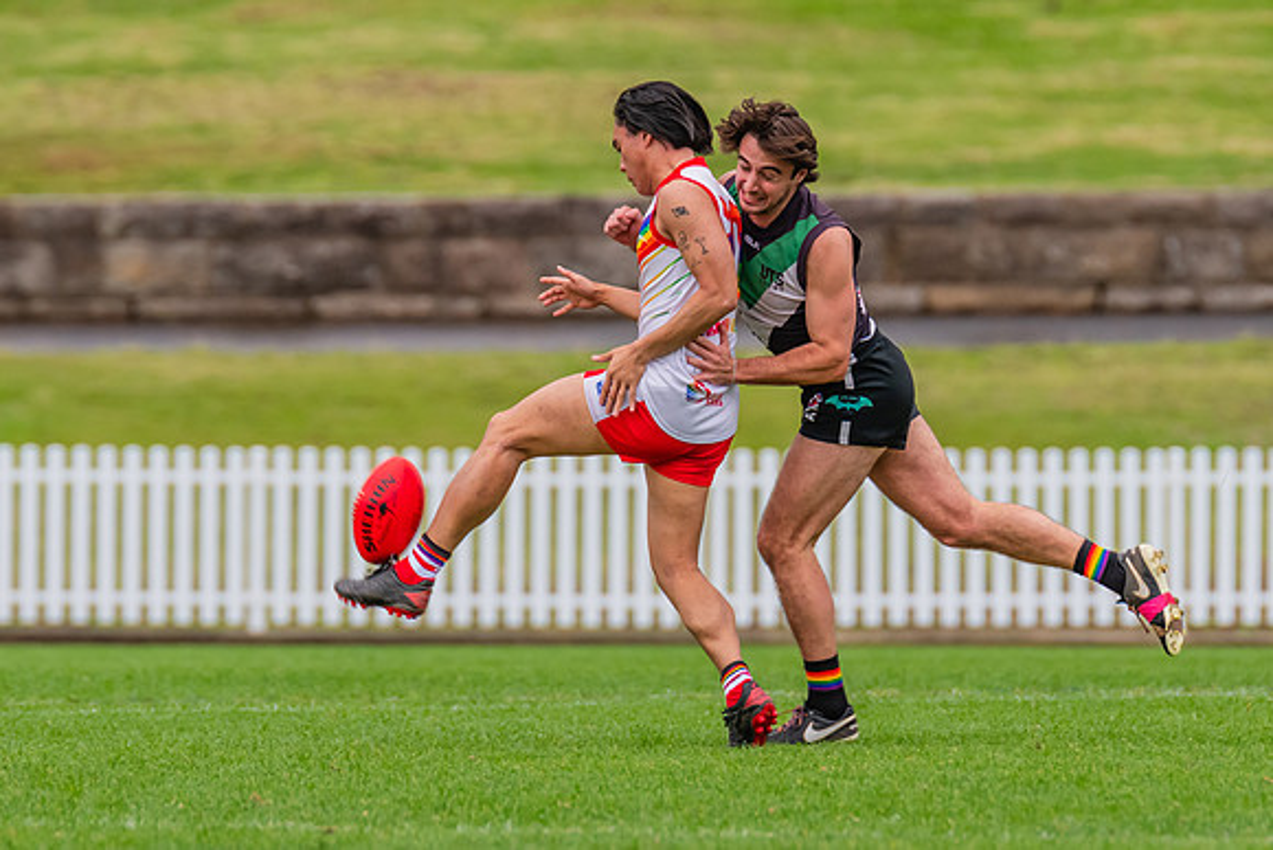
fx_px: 27712
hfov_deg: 2.6
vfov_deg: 1.8
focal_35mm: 784
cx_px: 693
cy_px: 361
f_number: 6.3
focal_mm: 420
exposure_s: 1/1000
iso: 800
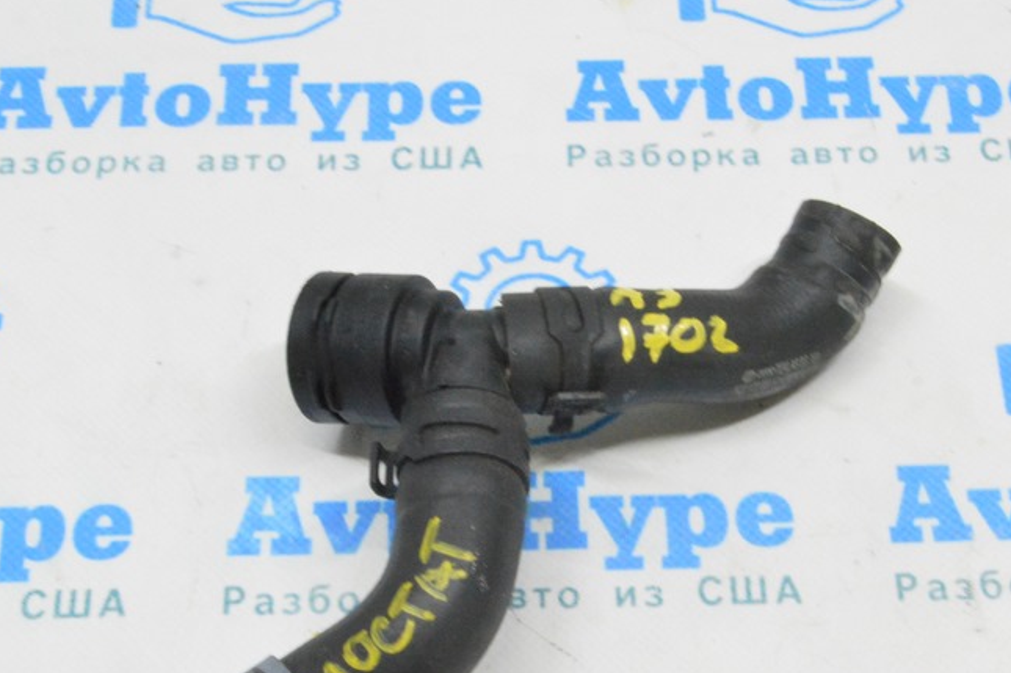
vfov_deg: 18.4
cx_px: 538
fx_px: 2071
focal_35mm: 74
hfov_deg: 27.4
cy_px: 448
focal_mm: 31
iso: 6400
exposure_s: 1/15
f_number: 20
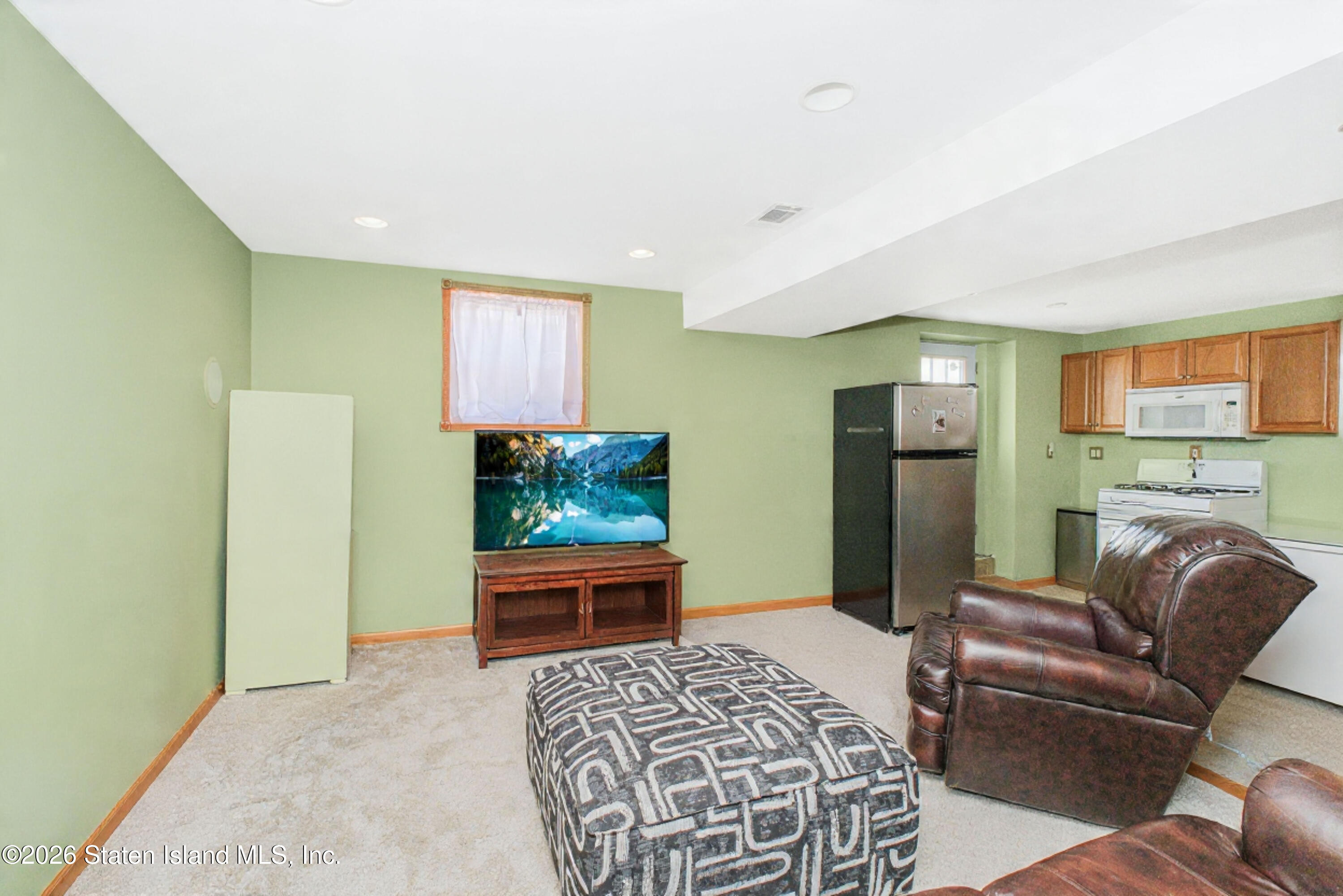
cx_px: 672
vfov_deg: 77.3
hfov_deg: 100.4
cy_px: 448
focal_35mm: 15
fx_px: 560
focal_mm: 10
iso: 1250
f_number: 7.1
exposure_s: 1/100
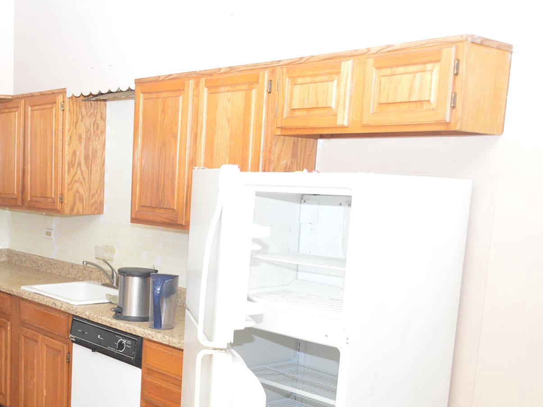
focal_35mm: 44
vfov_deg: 32.4
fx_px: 690
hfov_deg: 41.1
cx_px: 108
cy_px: 289
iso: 3200
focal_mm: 18
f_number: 4
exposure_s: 1/50
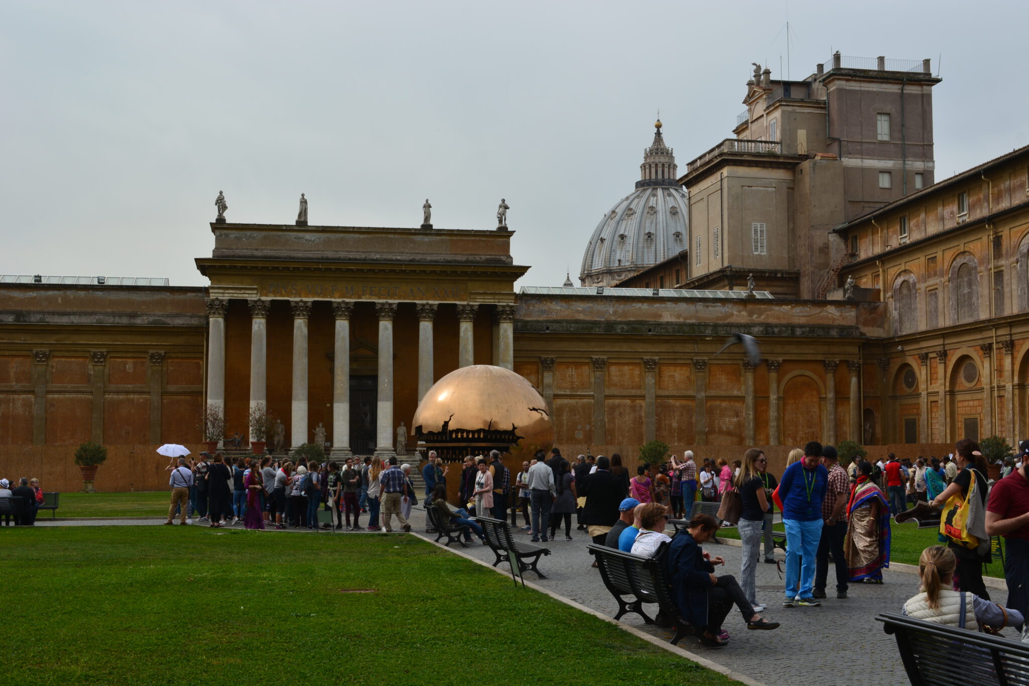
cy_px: 343
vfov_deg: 28.1
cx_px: 514
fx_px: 1372
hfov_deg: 41.1
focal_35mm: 48
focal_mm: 32
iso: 110
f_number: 11
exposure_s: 1/125
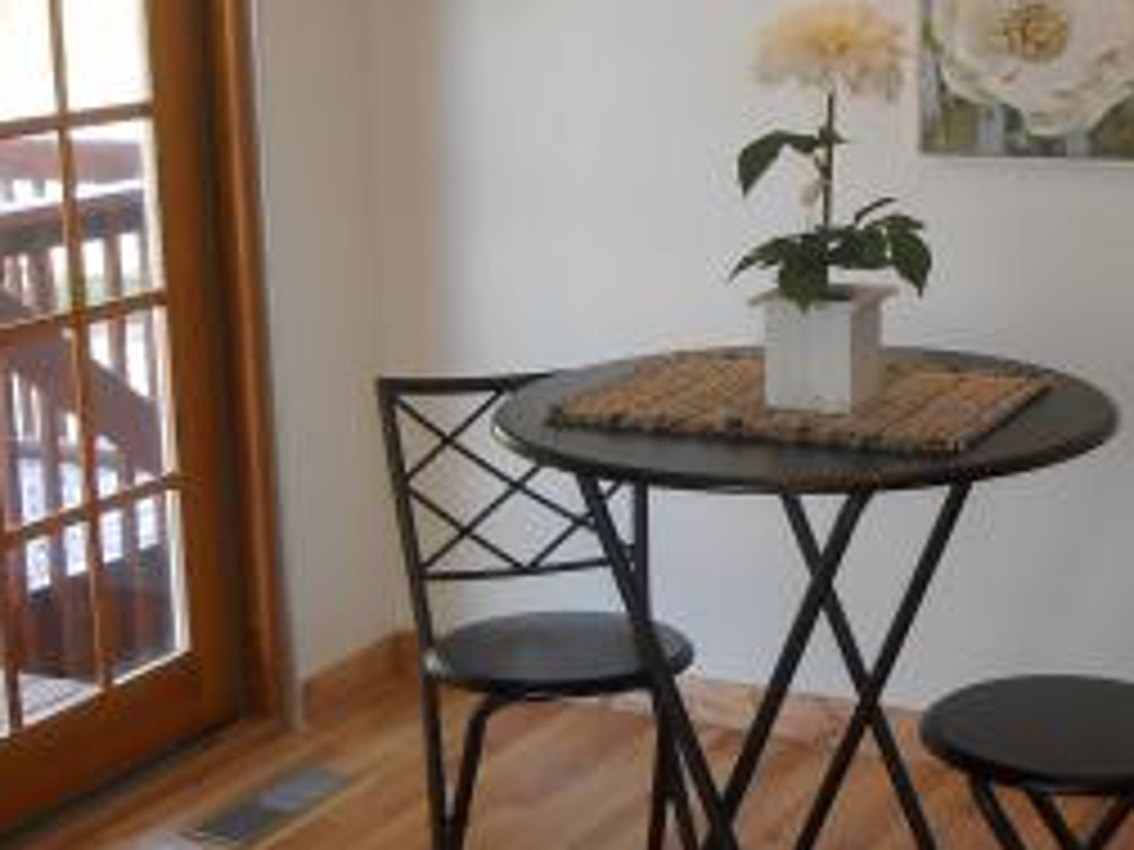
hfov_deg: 29.4
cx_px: 562
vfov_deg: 22.3
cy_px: 432
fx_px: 2162
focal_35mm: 66
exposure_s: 1/30
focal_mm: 4.6
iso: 80
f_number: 3.5
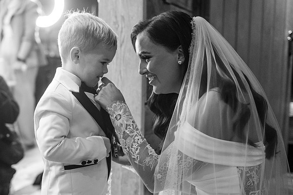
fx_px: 406
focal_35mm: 50
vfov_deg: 27.1
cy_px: 104
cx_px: 94
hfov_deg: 39.1
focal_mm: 35
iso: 2500
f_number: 2
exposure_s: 1/250
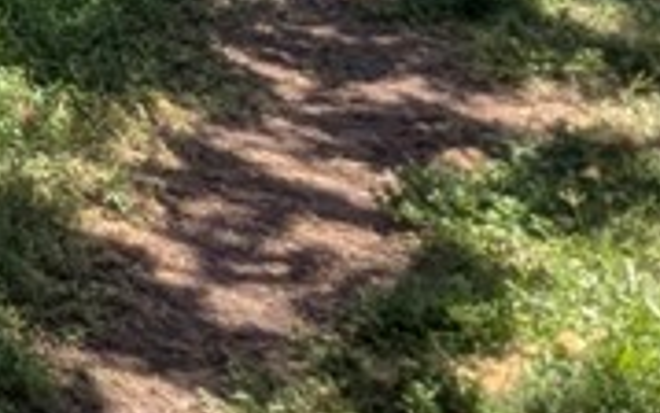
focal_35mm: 97
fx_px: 1745
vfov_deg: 11.1
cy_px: -616
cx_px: -1104
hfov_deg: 13.0
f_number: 2.2
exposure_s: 1/903
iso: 44
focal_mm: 2.35
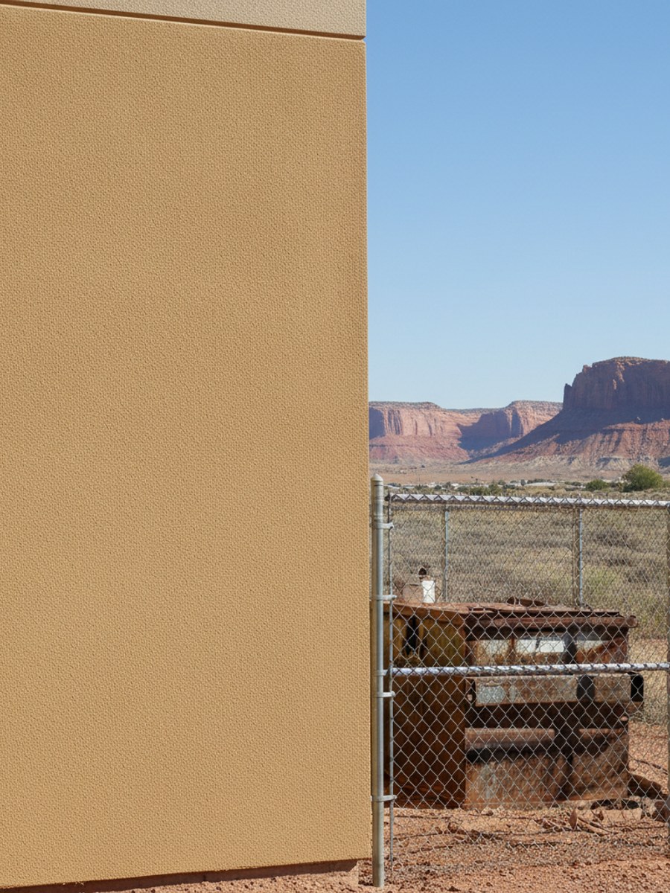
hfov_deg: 53.1
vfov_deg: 67.3
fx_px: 671
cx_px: 335
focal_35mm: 26
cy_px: 446
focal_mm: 5.7
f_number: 1.6
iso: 1424
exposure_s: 1/580
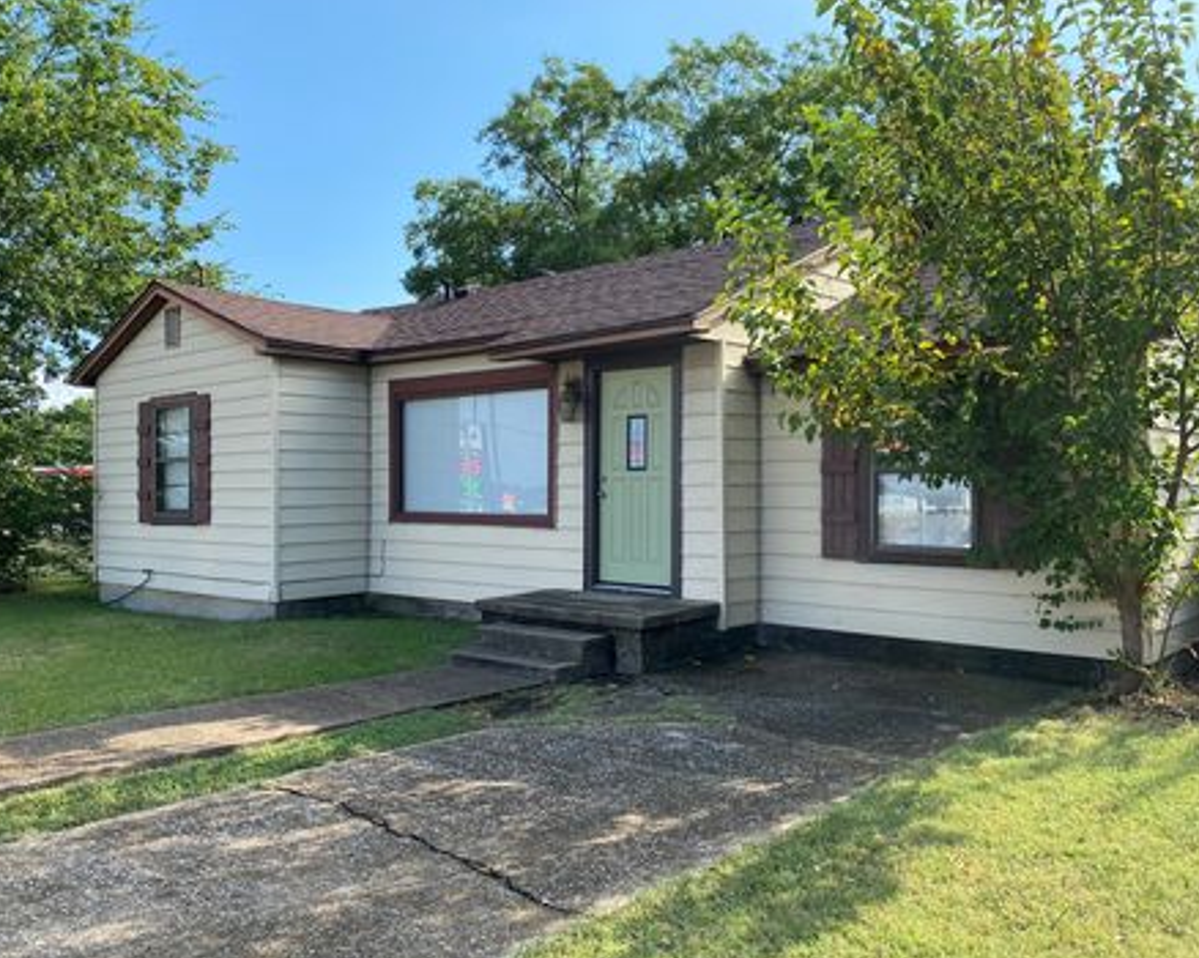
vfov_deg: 49.9
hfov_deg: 60.4
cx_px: 553
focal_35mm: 29
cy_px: 483
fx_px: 1029
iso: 32
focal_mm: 4.25
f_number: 1.8
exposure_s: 1/1025
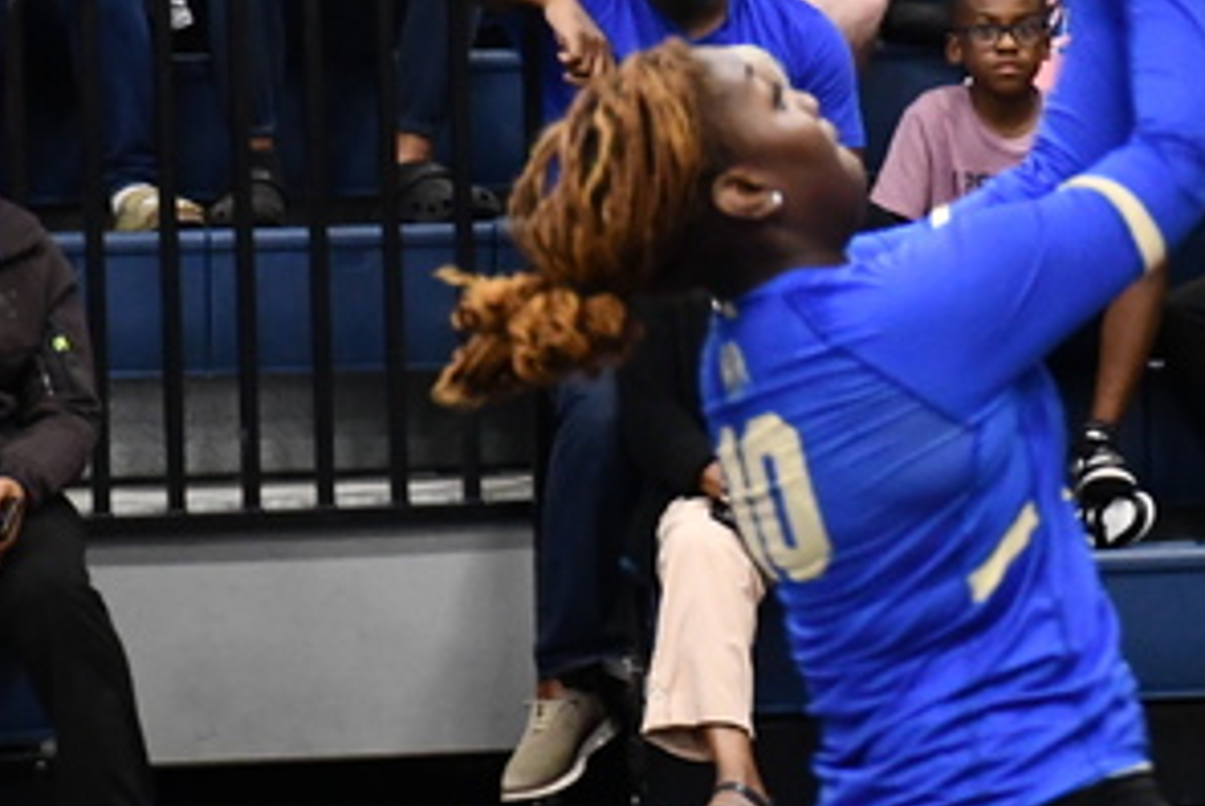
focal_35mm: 387
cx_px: 1160
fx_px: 12966
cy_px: 238
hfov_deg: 5.3
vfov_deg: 3.6
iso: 3200
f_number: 5
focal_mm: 75
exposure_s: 1/125
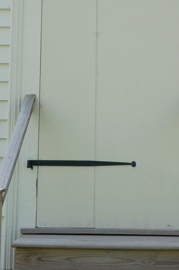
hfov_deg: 19.9
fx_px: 507
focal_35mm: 68
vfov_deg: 29.4
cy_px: 78
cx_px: 121
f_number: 13
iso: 100
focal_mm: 27
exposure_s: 1/100
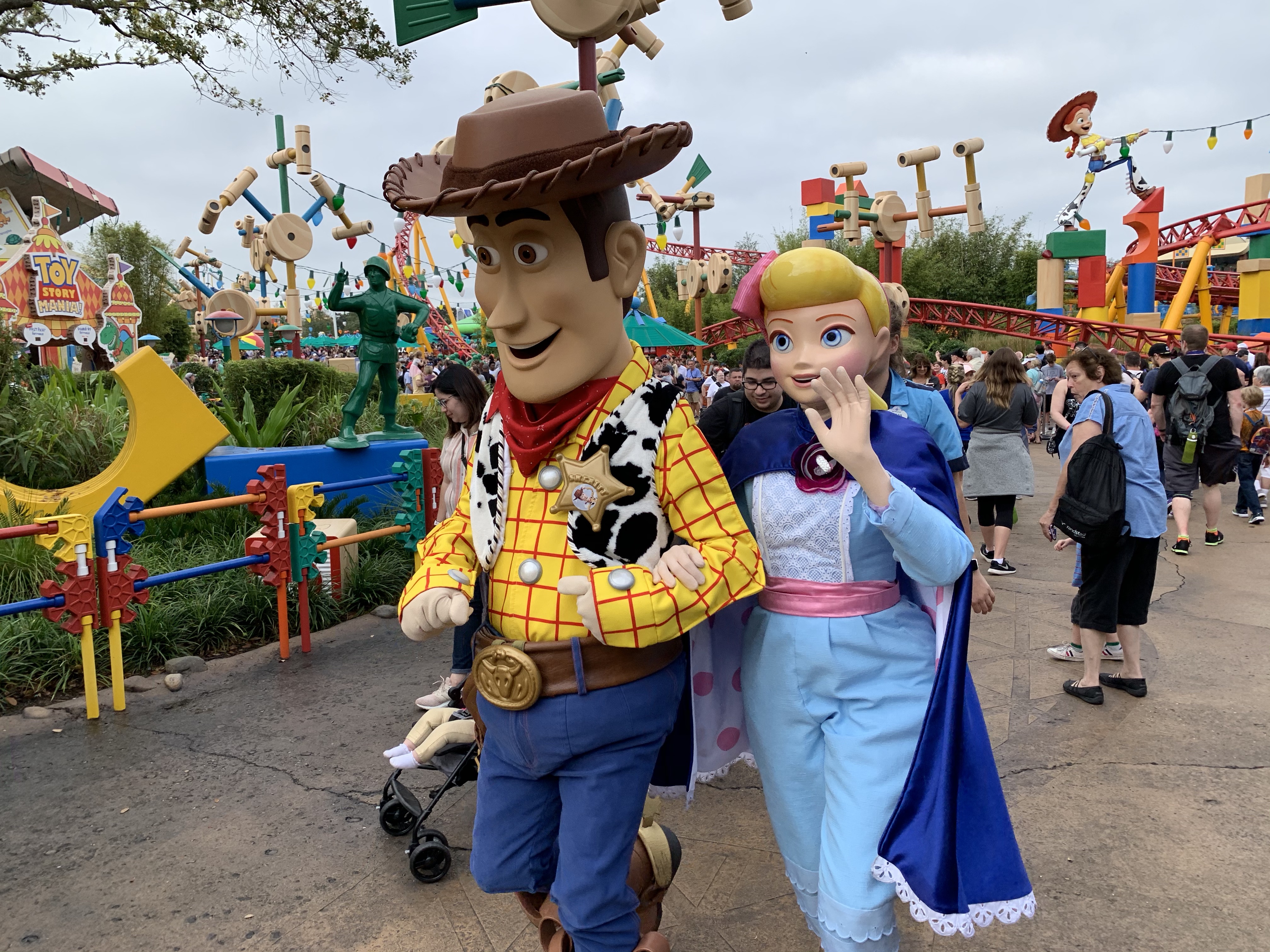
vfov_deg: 53.1
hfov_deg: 67.3
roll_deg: -1.2
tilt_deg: -4.5
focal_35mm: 26
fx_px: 954
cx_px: 635
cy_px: 476
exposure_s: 1/887
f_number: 1.8
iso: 25
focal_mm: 4.25
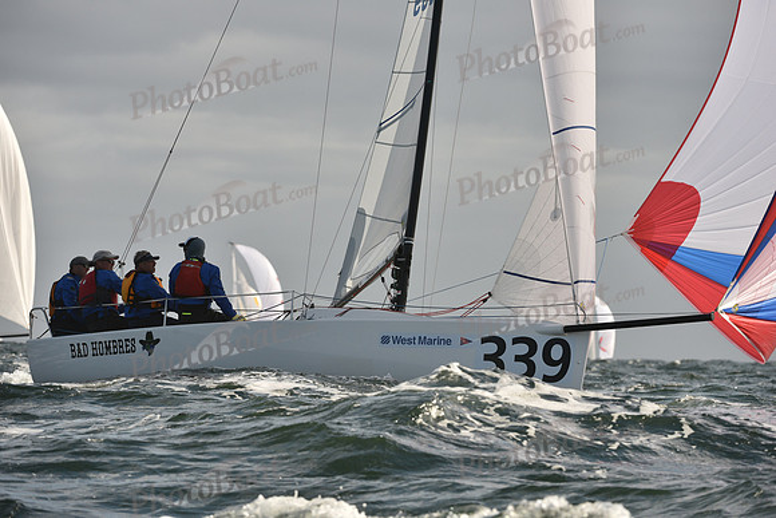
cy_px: 259
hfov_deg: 7.9
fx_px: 5605
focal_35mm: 260
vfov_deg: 5.3
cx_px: 388
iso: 320
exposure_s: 1/1600
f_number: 7.1
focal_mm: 260
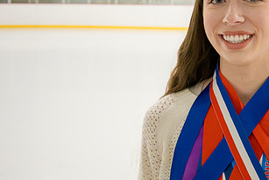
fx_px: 635
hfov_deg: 23.4
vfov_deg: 16.1
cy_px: 79
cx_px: 233
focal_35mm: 85
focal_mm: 45
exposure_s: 1/250
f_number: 8
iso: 3200
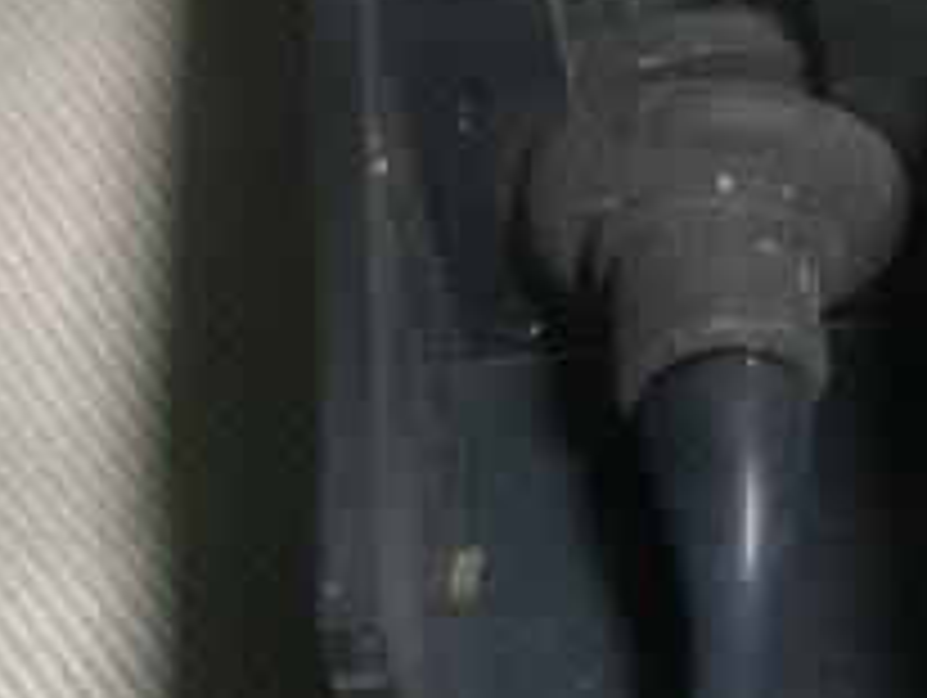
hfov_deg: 16.7
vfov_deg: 12.5
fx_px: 3164
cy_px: 41
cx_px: 567
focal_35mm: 118
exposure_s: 1/60
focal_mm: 6.2
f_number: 4.3
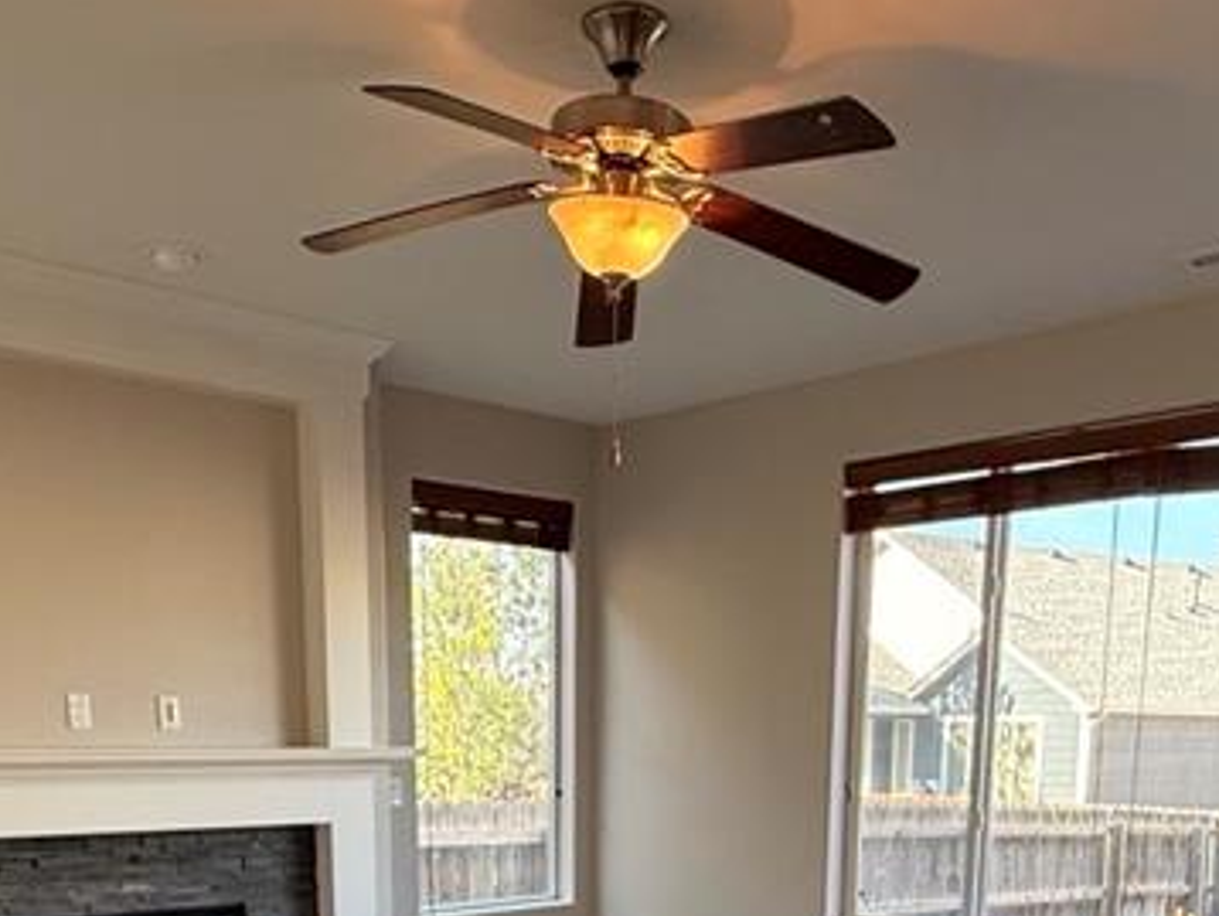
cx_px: 640
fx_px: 1410
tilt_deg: -11.6
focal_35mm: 40
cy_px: 1022
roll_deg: -1.0
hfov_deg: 46.8
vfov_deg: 31.6
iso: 100
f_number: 2.2
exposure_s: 1/120
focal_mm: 2.22
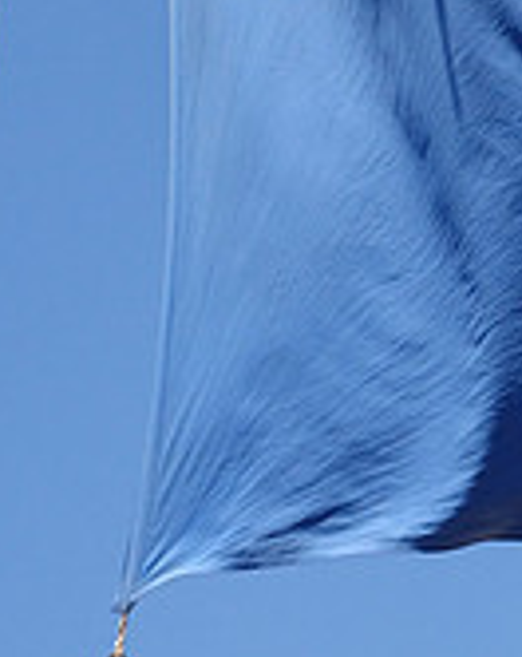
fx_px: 2423
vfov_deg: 15.1
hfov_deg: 12.2
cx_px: 419
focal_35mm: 125
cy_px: -47
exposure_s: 1/1250
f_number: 2.8
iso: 400
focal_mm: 17.9
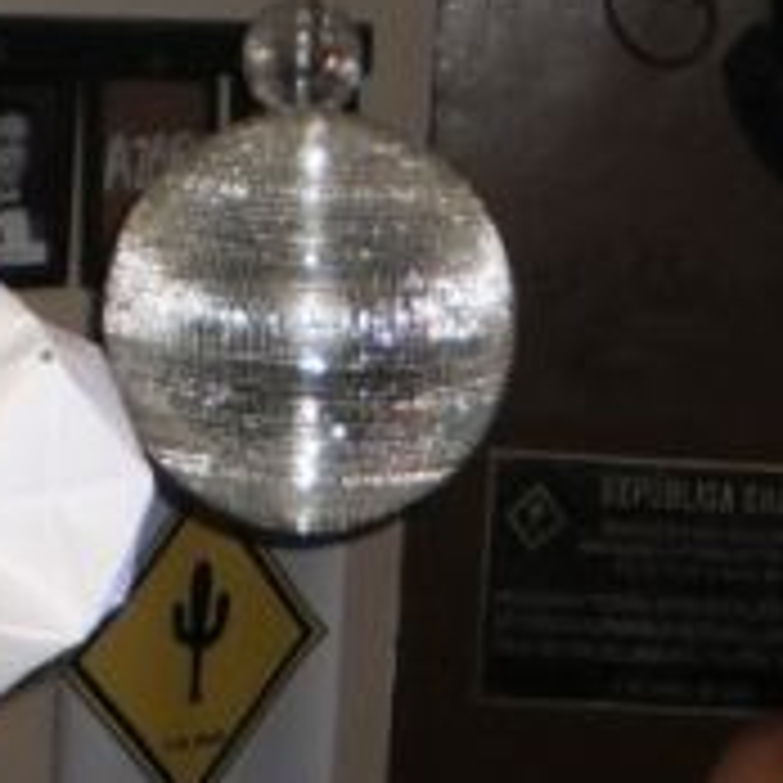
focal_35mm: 146
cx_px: 585
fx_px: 3736
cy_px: 891
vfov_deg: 11.8
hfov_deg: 11.9
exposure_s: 1/30
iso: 125
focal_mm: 6.3
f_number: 3.1
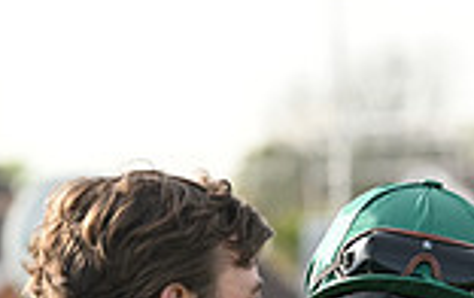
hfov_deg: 3.0
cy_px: 570
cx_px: 456
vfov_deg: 1.9
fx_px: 9043
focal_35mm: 699
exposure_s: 1/1250
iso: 800
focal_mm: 185
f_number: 6.3
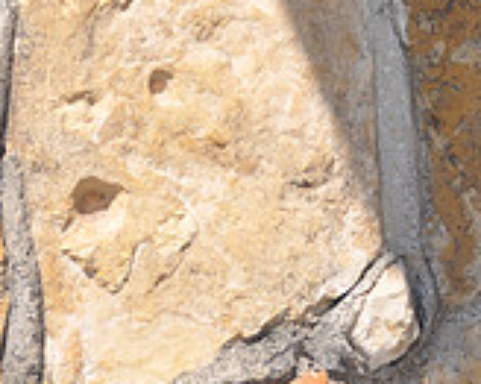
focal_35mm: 387
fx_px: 5506
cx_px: 305
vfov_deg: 4.0
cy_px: 28
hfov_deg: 5.0
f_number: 6.3
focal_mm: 78
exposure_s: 1/640
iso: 200
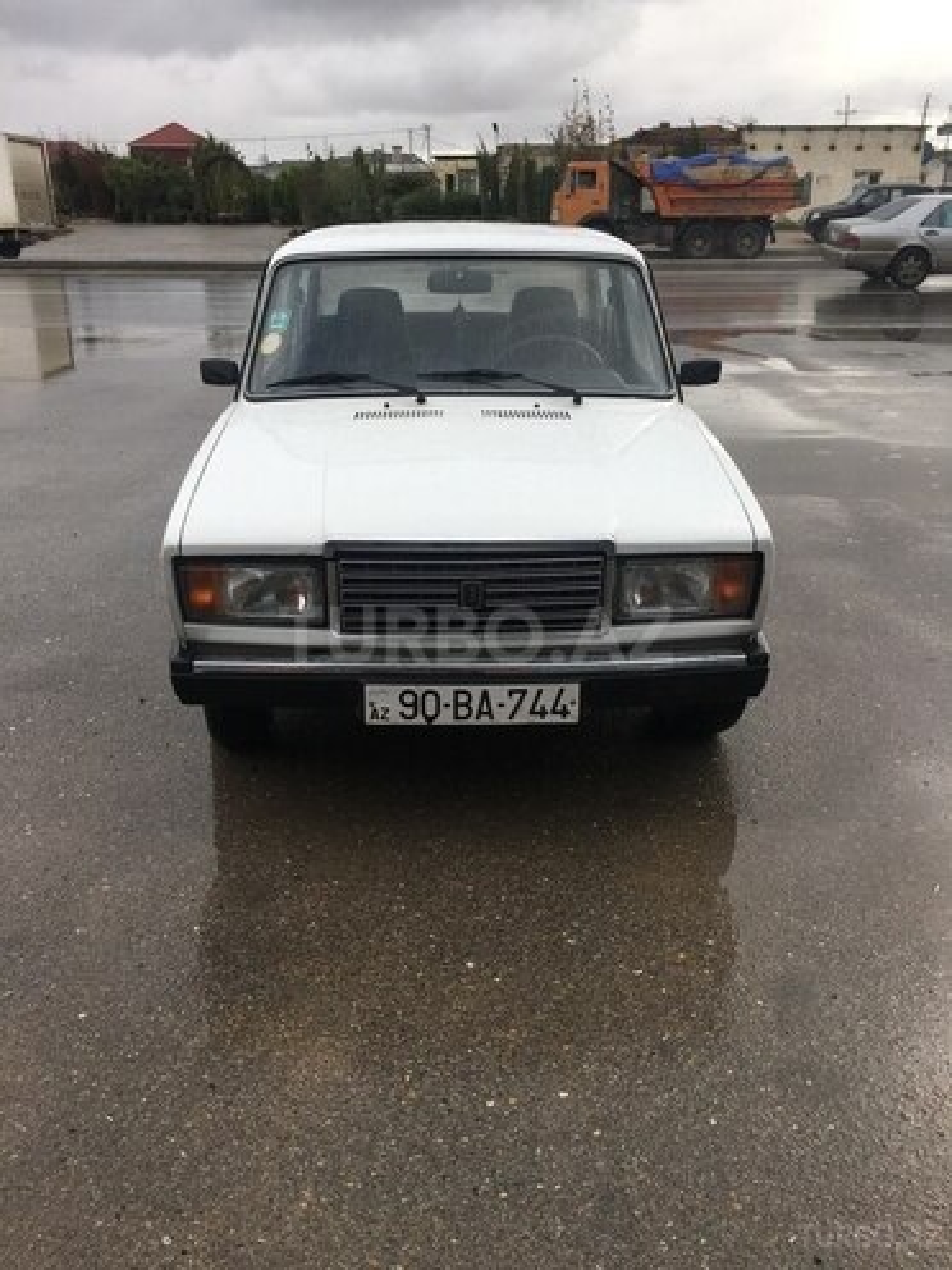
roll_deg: +0.1
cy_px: 635
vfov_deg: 61.7
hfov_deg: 48.2
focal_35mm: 29
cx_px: 476
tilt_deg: -22.2
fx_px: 1063
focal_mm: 4.15
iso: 25
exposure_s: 1/777
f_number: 2.2
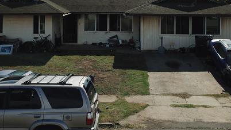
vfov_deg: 24.2
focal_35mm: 47
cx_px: 123
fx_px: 288
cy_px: -2
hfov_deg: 43.7
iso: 100
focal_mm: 4.73
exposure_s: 1/2212
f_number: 2.2
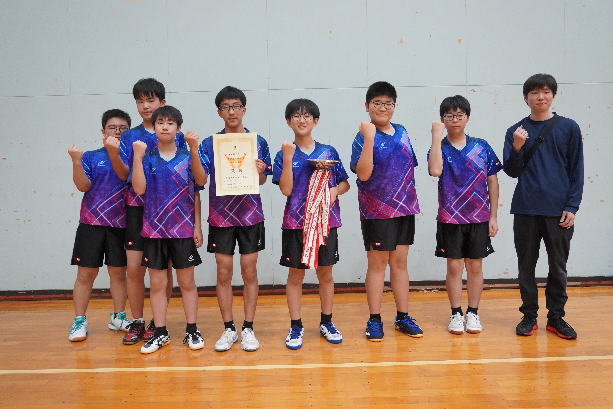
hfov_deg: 61.9
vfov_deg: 43.6
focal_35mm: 30
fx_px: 511
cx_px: 306
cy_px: 204
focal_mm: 20
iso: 2500
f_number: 4
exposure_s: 1/160
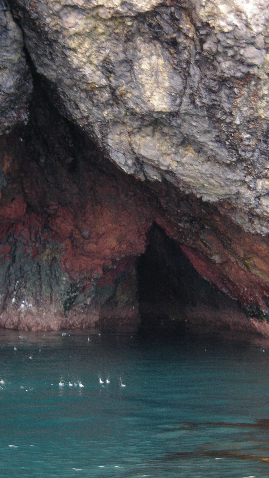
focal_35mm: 114
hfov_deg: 10.6
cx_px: 147
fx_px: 1446
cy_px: 239
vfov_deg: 18.8
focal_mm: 16
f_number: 3.9
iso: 100
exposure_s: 1/13
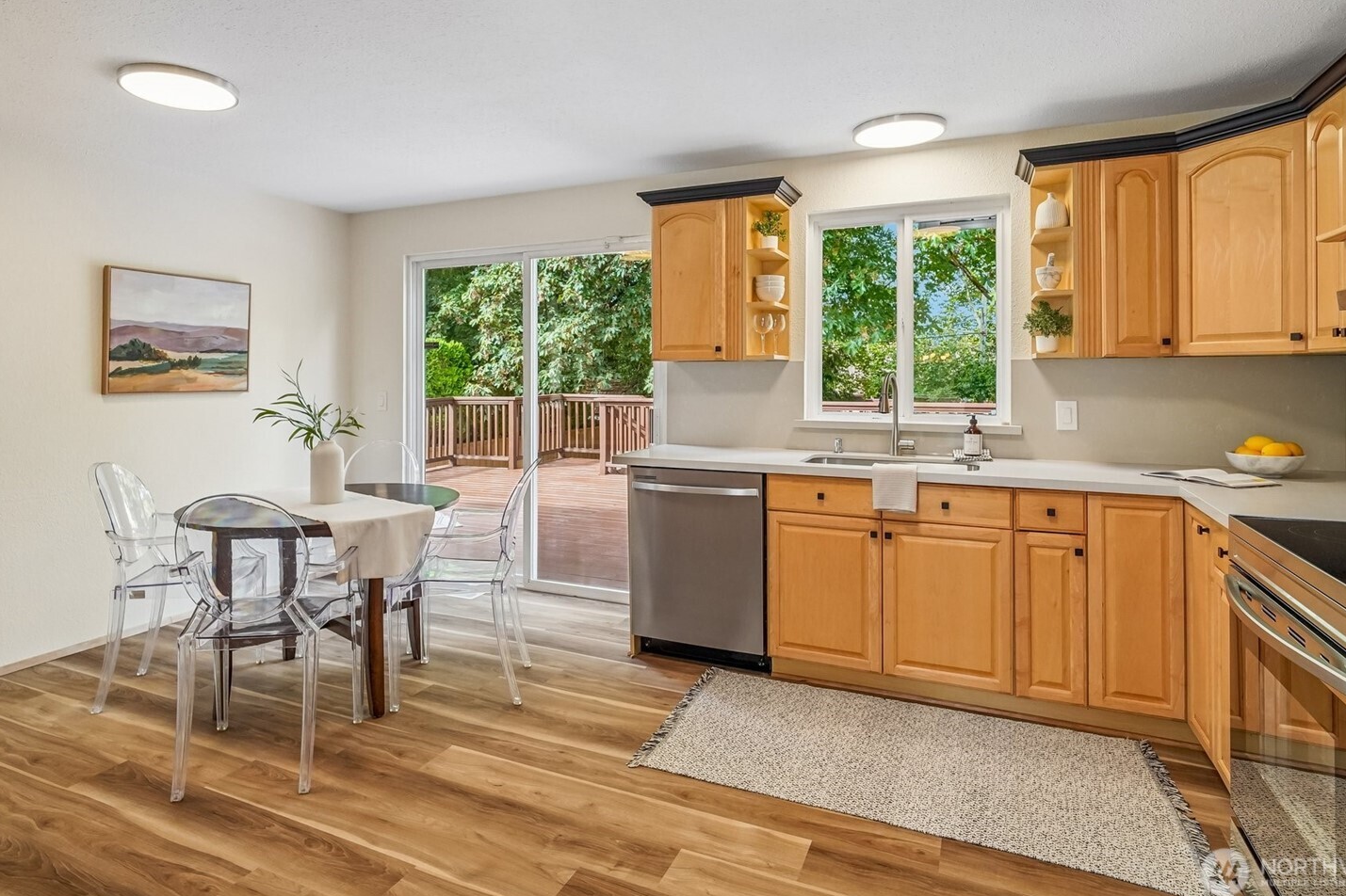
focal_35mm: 19
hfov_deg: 86.8
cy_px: 376
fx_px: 710
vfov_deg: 64.2
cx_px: 632
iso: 1600
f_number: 8
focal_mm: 16
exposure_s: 1/100
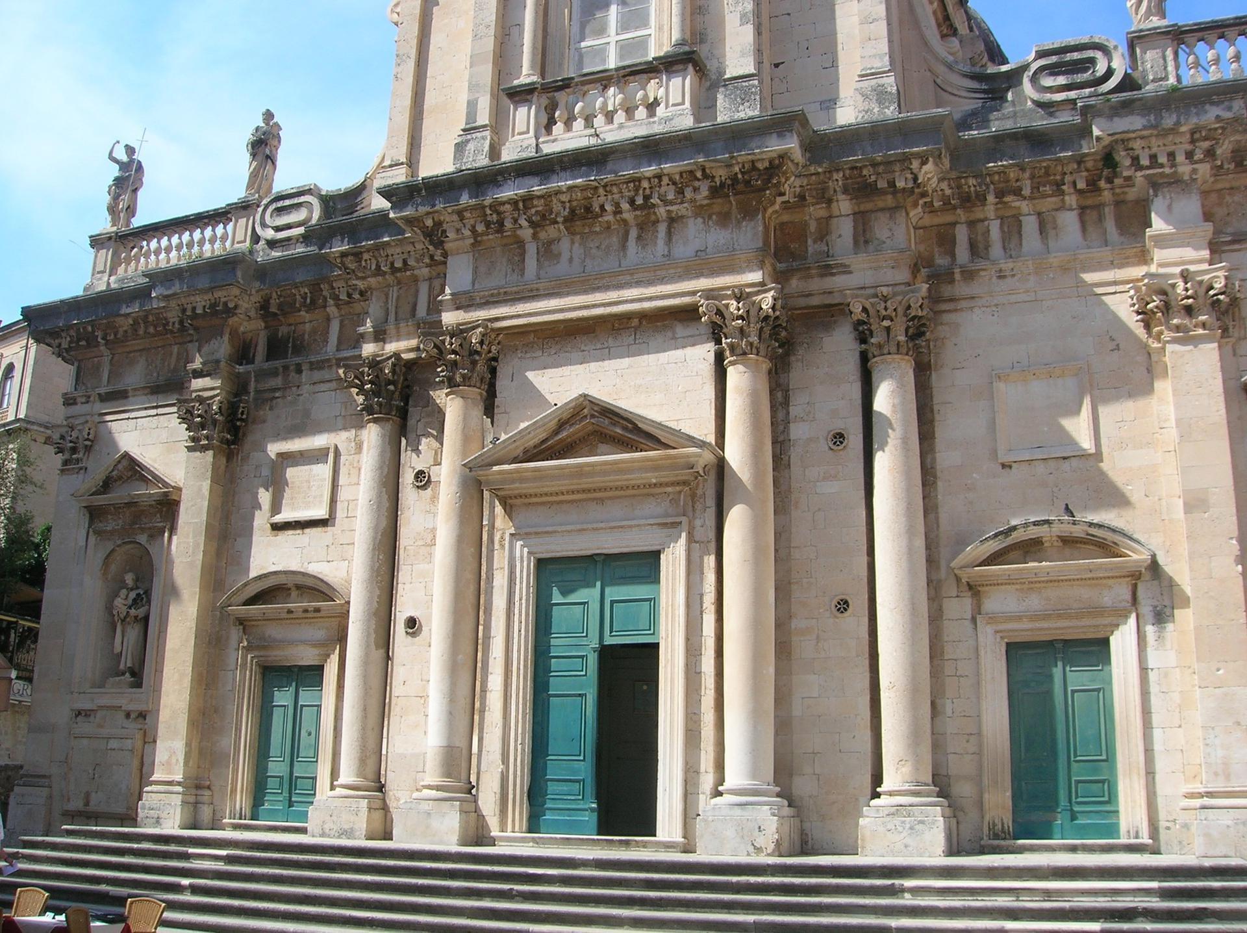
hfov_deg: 54.0
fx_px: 1224
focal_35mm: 34
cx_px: 624
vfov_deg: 41.7
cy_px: 466
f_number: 4.9
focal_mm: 5.7
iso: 50
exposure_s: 1/305
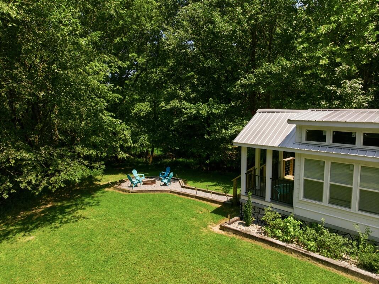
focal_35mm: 24
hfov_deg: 71.6
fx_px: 263
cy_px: 142
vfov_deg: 56.8
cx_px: 190
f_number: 10
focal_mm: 12.3
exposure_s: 1/400
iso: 200
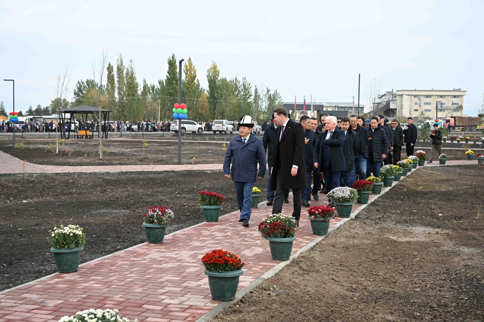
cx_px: 242
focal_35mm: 48
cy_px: 161
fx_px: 645
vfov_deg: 28.1
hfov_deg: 41.1
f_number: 5
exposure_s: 1/500
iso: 250
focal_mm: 48
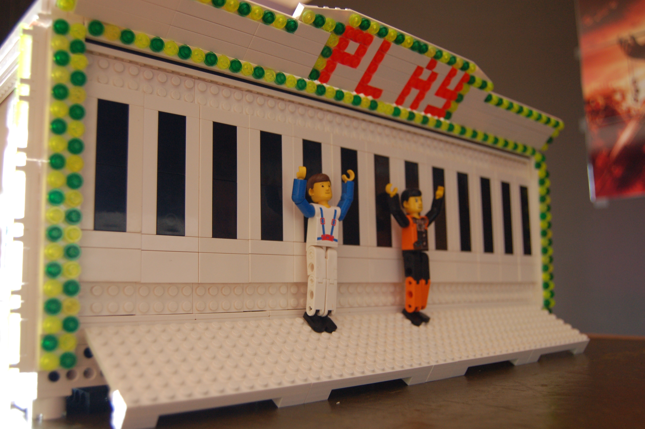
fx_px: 618
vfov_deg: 38.3
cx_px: 322
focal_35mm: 34
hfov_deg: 55.1
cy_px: 214
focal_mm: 23
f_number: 3.8
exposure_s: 1/30
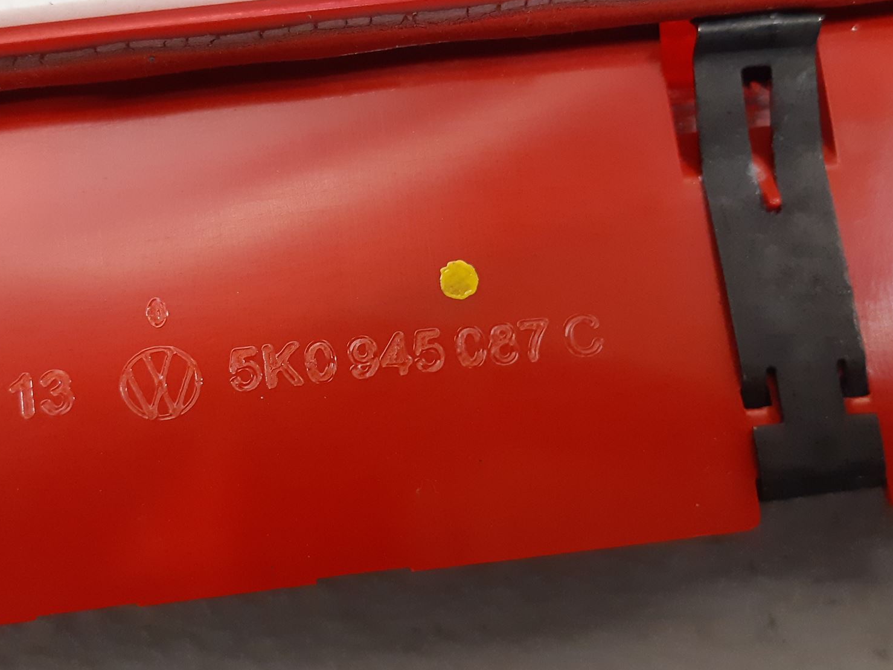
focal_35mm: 36
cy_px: 344
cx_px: 329
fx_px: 929
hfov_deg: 50.8
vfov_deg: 39.6
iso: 250
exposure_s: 1/33
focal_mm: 3.93
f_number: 1.7
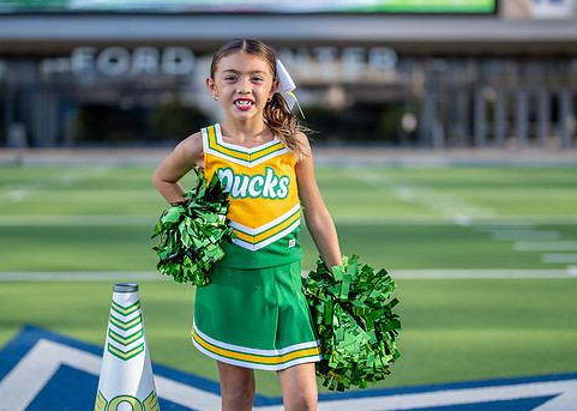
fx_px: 1163
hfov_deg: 27.9
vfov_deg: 20.1
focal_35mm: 71
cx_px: 268
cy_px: 211
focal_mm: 50
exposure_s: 1/3200
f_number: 1.2
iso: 100
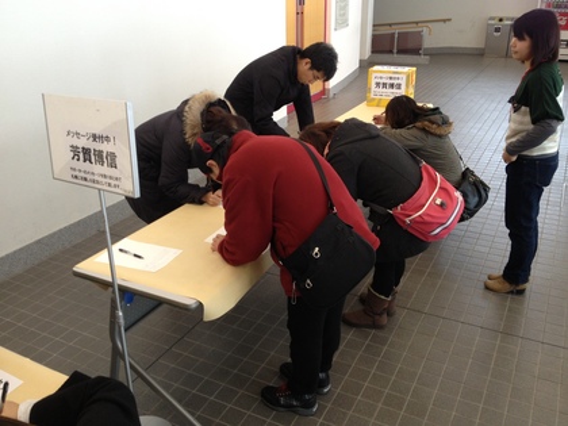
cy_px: 213
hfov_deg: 52.6
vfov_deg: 40.7
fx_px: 574
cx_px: 284
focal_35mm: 35
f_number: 2.4
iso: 80
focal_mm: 4.28
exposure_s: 1/20
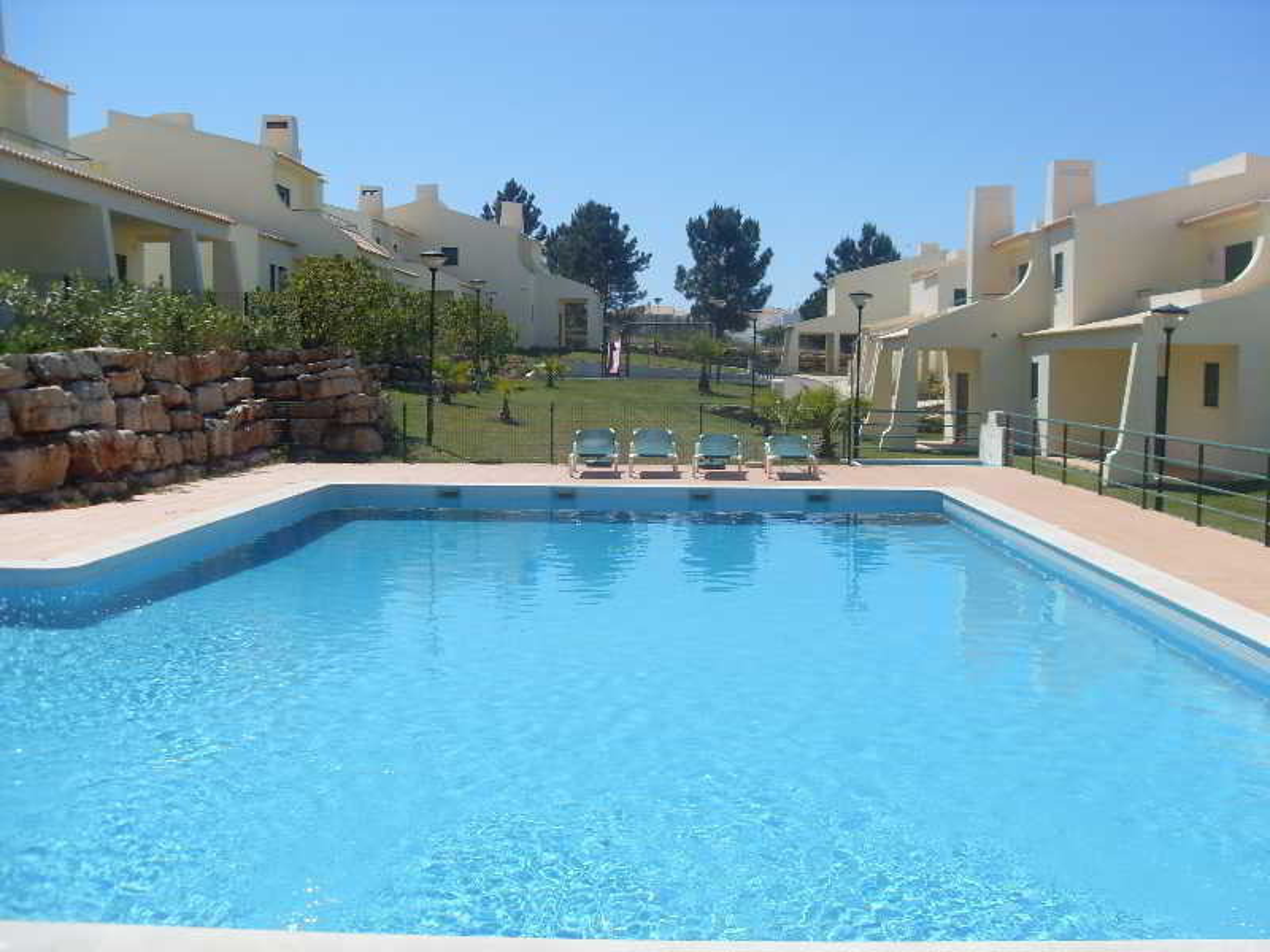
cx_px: 635
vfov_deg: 38.7
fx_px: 1357
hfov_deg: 50.1
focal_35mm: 37
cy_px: 476
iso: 80
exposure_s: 1/350
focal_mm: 6.3
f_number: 7
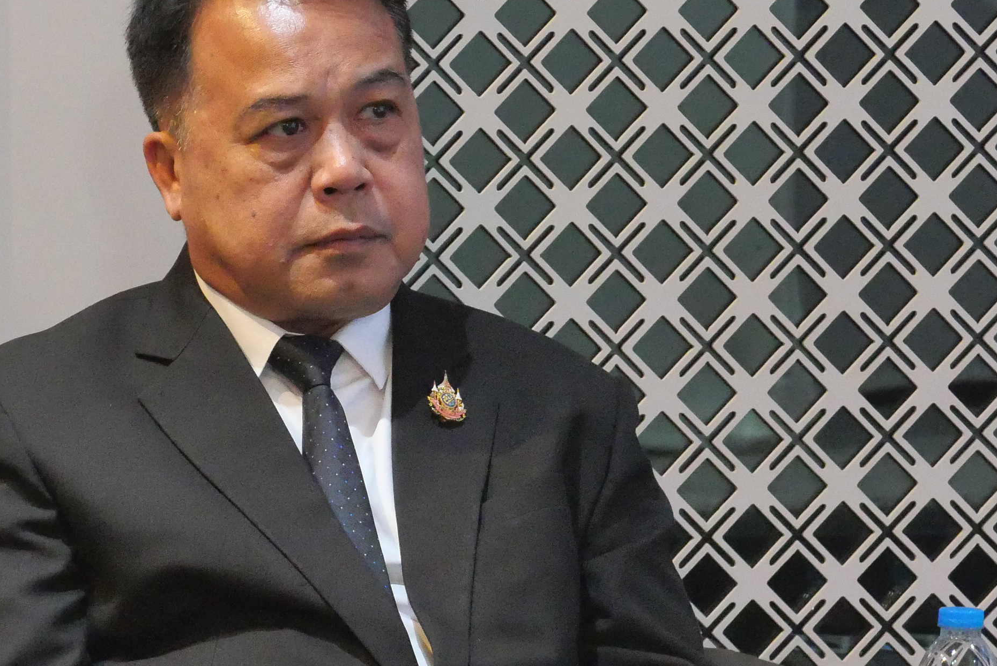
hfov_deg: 5.0
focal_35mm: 413
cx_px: 374
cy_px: 452
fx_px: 11445
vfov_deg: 3.3
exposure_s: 1/125
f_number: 5.6
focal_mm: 100
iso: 6400
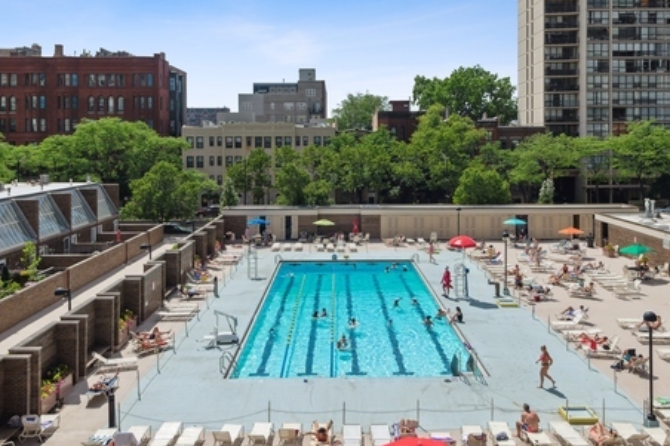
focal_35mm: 34
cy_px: 196
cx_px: 347
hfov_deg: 55.8
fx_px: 633
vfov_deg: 38.8
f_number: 9
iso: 400
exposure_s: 1/800
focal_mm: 24
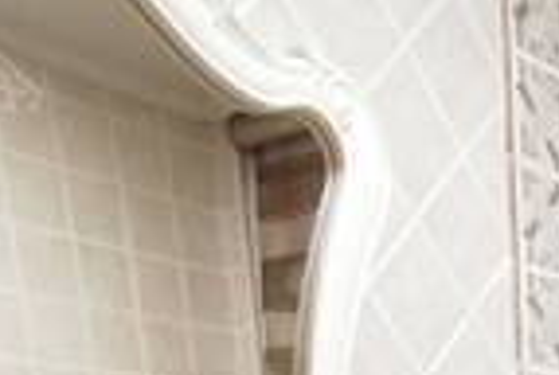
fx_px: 1151
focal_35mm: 74
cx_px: 688
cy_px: 844
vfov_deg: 14.1
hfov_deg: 24.5
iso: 500
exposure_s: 1/20
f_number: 2.2
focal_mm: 2.26
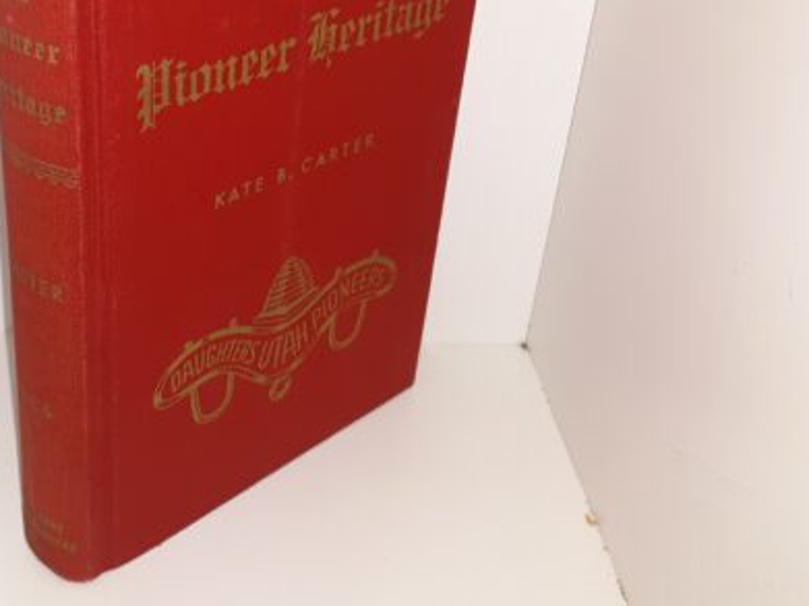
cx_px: 211
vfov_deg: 33.0
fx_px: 1005
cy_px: 161
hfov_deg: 42.6
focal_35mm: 43
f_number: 1.7
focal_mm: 3.7
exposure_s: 1/100
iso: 40
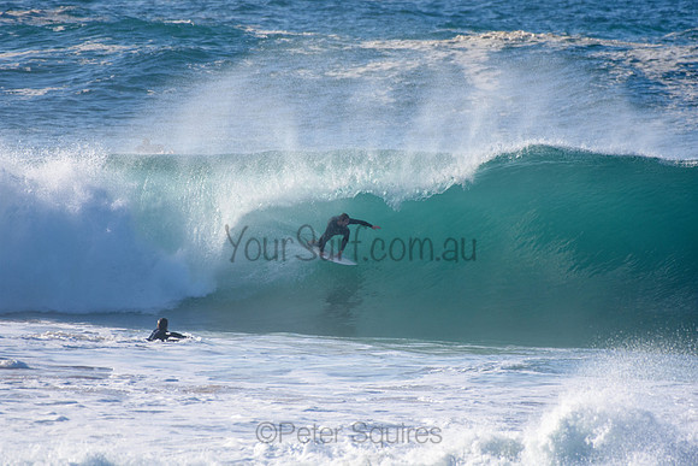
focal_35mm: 750
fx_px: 14544
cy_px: 233
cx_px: 349
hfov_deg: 2.7
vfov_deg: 1.8
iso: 320
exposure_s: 1/2000
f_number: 5.6
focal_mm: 500
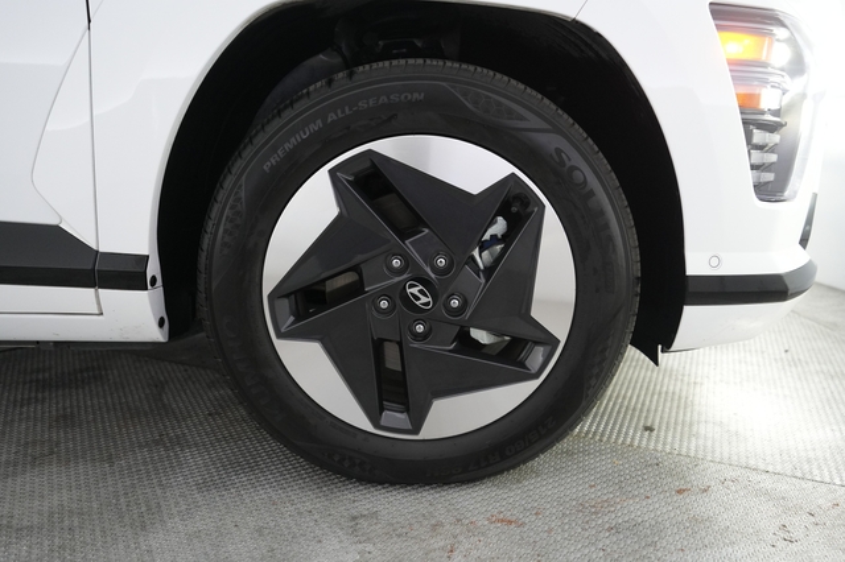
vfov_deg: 49.5
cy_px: 281
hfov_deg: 69.4
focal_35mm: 26
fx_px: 610
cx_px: 422
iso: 3200
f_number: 2.8
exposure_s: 1/160
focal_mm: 26
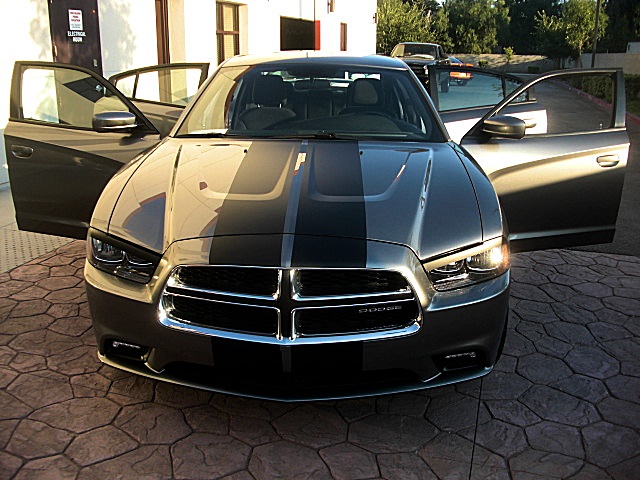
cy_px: 240
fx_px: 666
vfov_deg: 39.7
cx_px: 320
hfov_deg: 51.4
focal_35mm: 36
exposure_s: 1/200
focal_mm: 6.3
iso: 50
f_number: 2.8
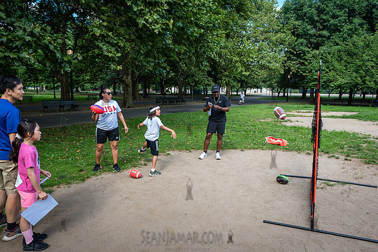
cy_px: 126
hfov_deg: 73.3
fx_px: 254
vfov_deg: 52.8
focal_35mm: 24
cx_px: 189
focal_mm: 24
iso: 200
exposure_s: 1/250
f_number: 5.6
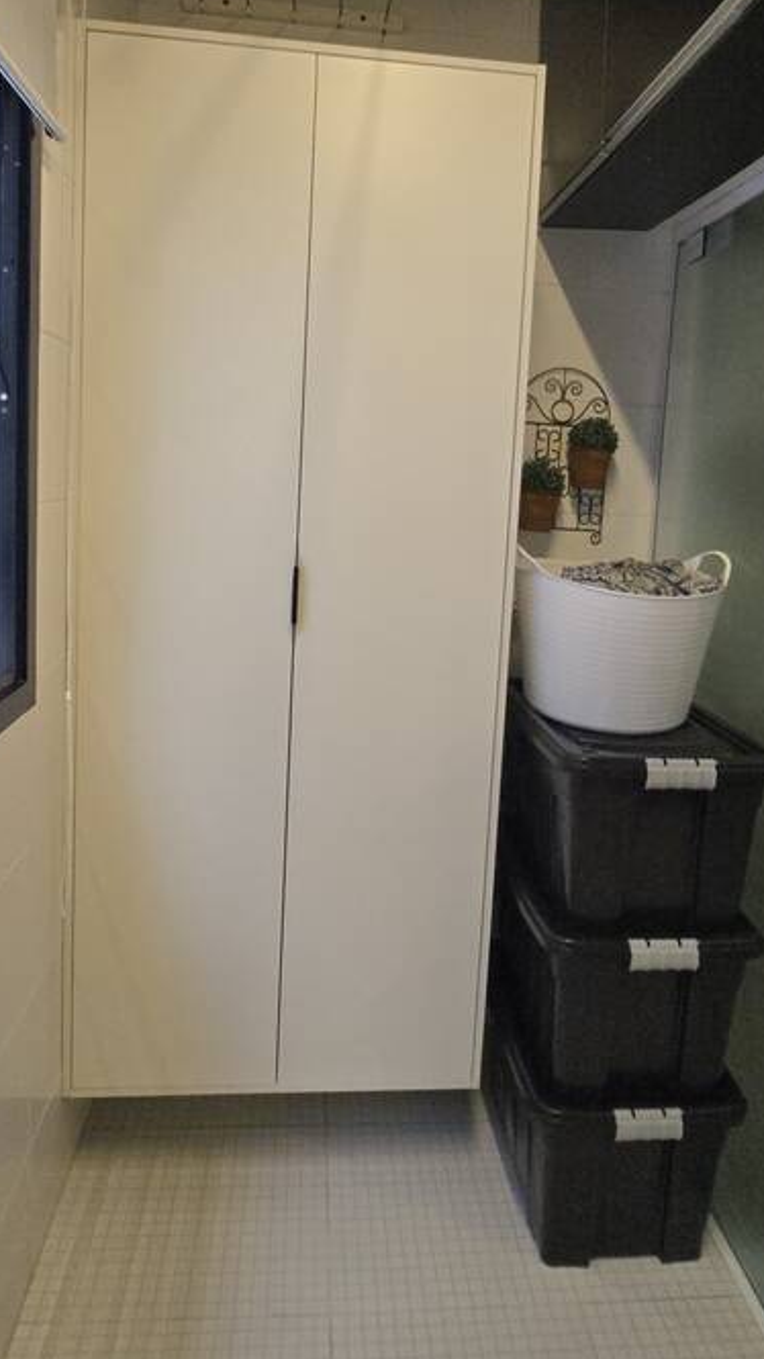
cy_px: 558
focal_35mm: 23
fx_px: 828
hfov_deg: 49.5
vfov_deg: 78.0
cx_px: 380
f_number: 2.2
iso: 125
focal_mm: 1.7
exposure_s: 1/60
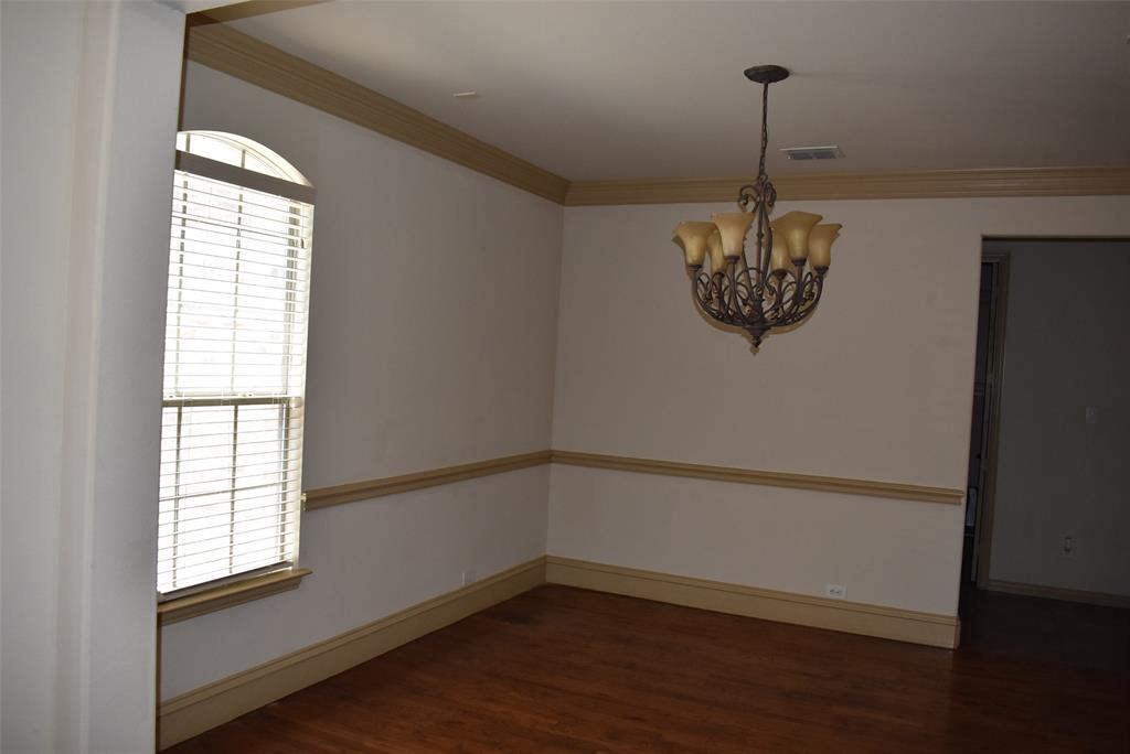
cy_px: 377
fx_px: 848
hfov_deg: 67.4
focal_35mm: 27
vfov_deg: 48.0
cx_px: 565
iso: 800
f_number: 4.5
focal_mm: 18
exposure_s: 1/200
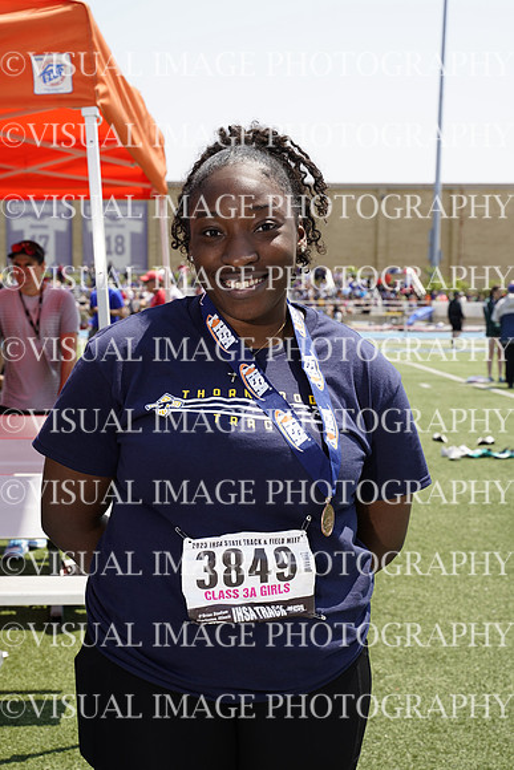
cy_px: 385
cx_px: 257
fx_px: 1177
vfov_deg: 36.2
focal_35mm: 55
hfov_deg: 24.6
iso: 100
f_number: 8
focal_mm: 55
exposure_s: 1/160
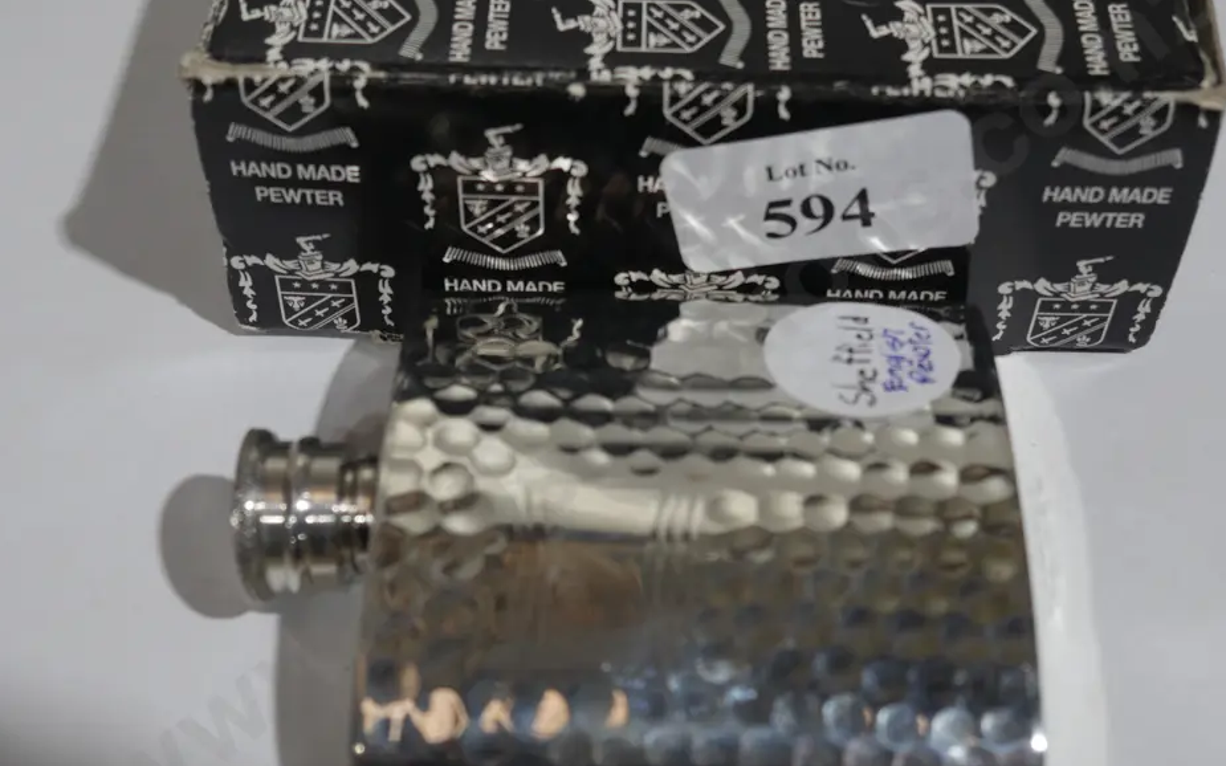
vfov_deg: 24.0
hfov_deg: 37.5
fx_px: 1804
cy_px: 398
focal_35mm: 54
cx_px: 657
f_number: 5.1
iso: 250
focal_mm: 23
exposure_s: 1/60
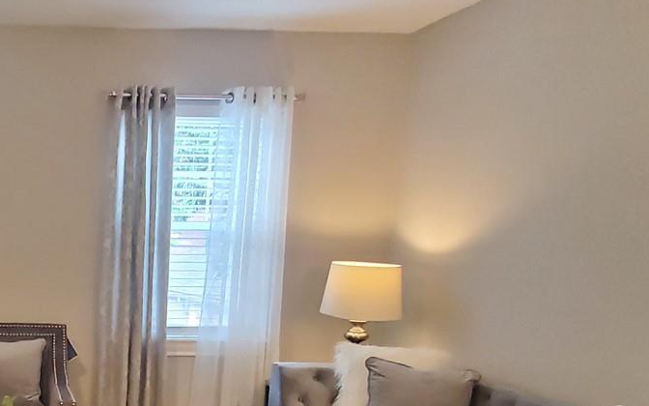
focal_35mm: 42
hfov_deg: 41.7
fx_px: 743
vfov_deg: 29.2
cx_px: 16
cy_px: 374
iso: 500
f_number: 2.2
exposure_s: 1/29
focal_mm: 1.8
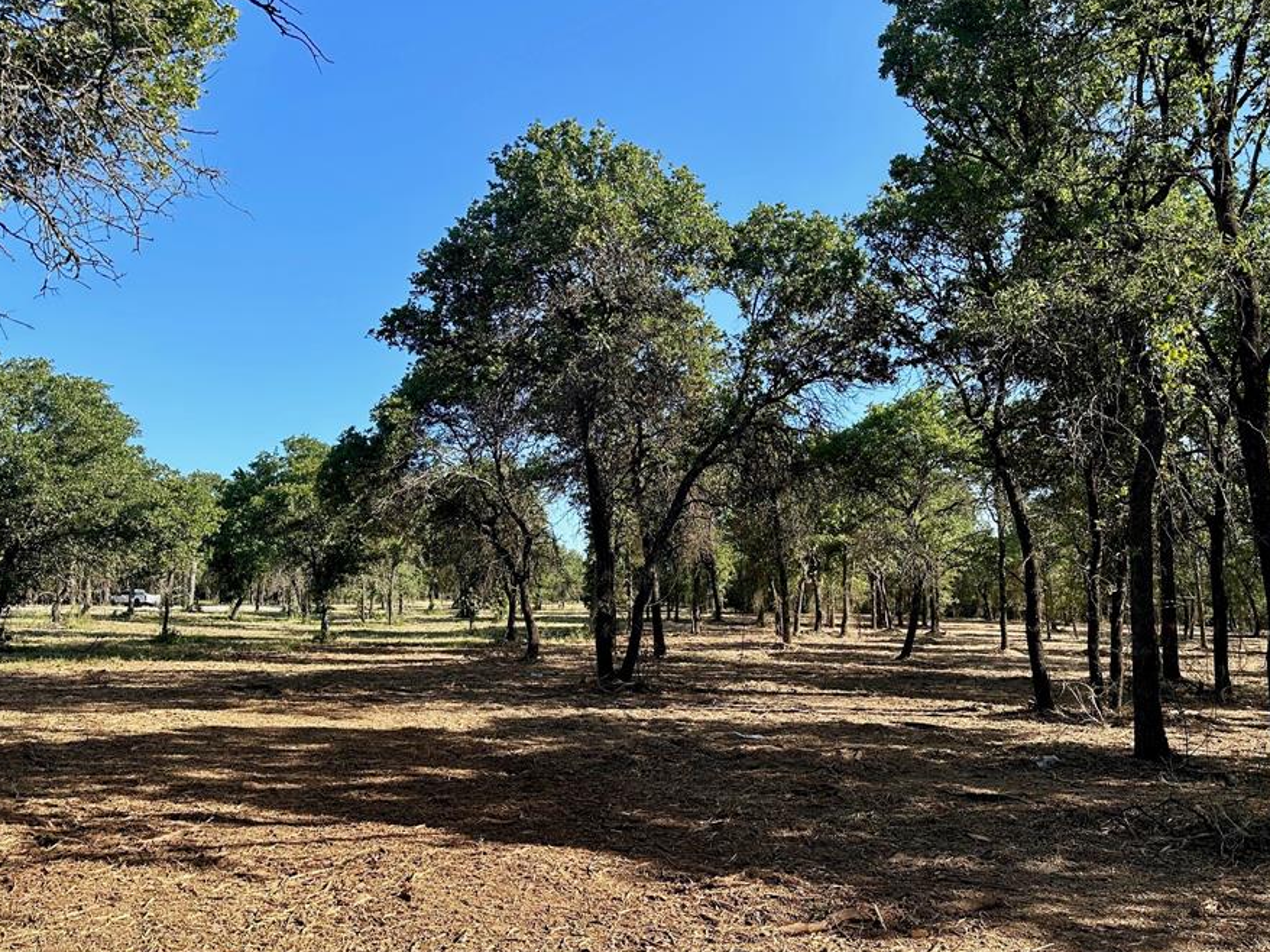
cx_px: 704
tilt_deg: +9.1
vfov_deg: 49.7
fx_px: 1027
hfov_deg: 63.3
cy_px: 434
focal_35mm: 28
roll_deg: -0.9
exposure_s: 1/1587
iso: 80
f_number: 1.78
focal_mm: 6.86
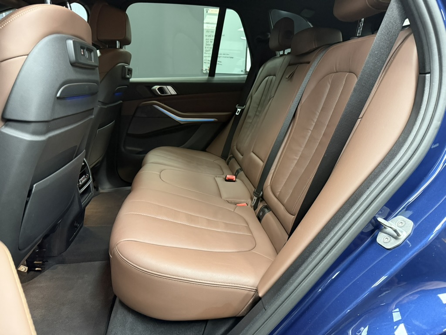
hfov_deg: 71.6
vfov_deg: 56.8
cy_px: 168
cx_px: 223
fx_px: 309
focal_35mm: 24
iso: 800
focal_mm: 6.76
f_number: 1.78
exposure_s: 1/50
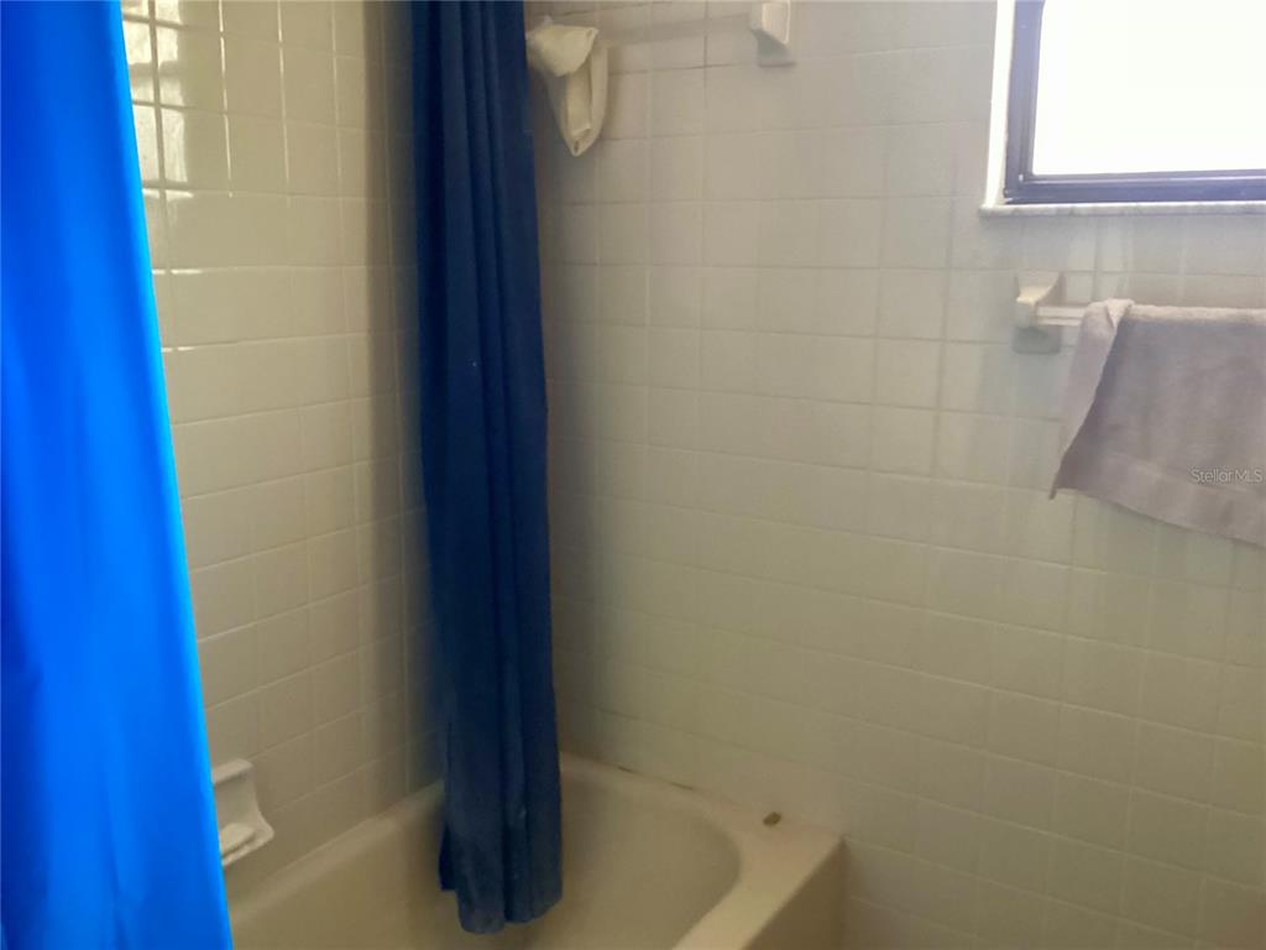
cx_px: 633
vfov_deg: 45.4
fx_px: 1134
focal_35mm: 31
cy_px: 475
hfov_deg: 58.4
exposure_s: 1/40
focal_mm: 3.3
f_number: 2.4
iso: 320
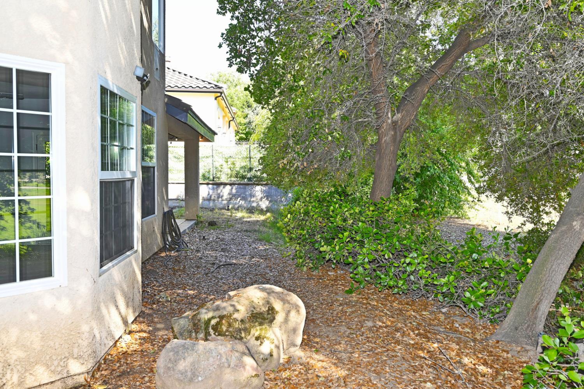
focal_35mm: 30
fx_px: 486
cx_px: 292
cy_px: 194
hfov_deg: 62.0
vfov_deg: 43.6
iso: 200
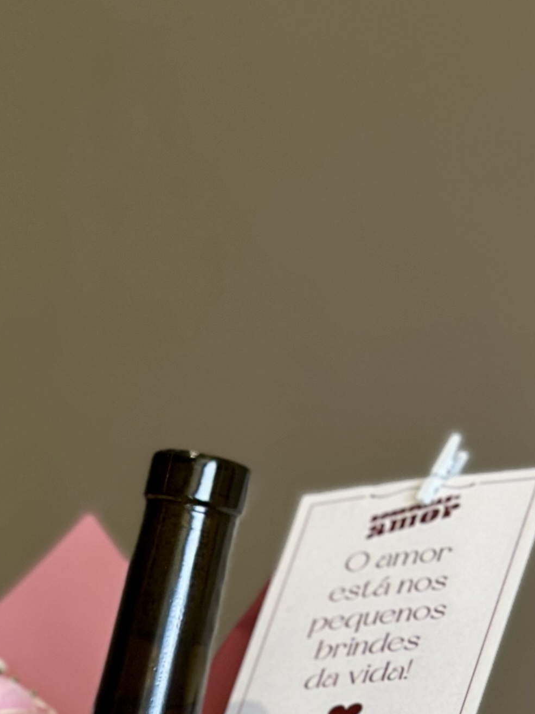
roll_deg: -0.7
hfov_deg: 9.9
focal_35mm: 147
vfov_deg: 12.8
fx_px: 3031
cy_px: 1038
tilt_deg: -23.1
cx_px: -177
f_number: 1.78
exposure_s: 1/282
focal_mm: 6.86
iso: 80
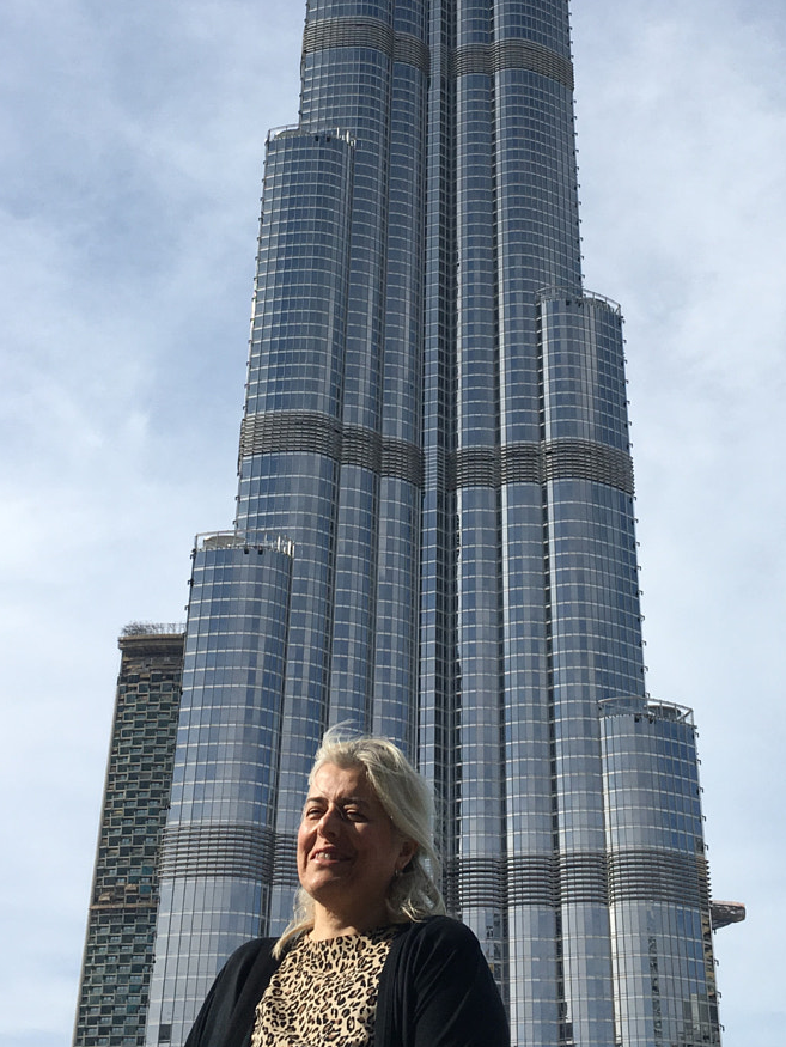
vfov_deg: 35.8
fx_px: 1603
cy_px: 351
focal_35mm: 53
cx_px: 456
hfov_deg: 27.5
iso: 25
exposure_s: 1/2024
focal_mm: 4.15
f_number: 2.2
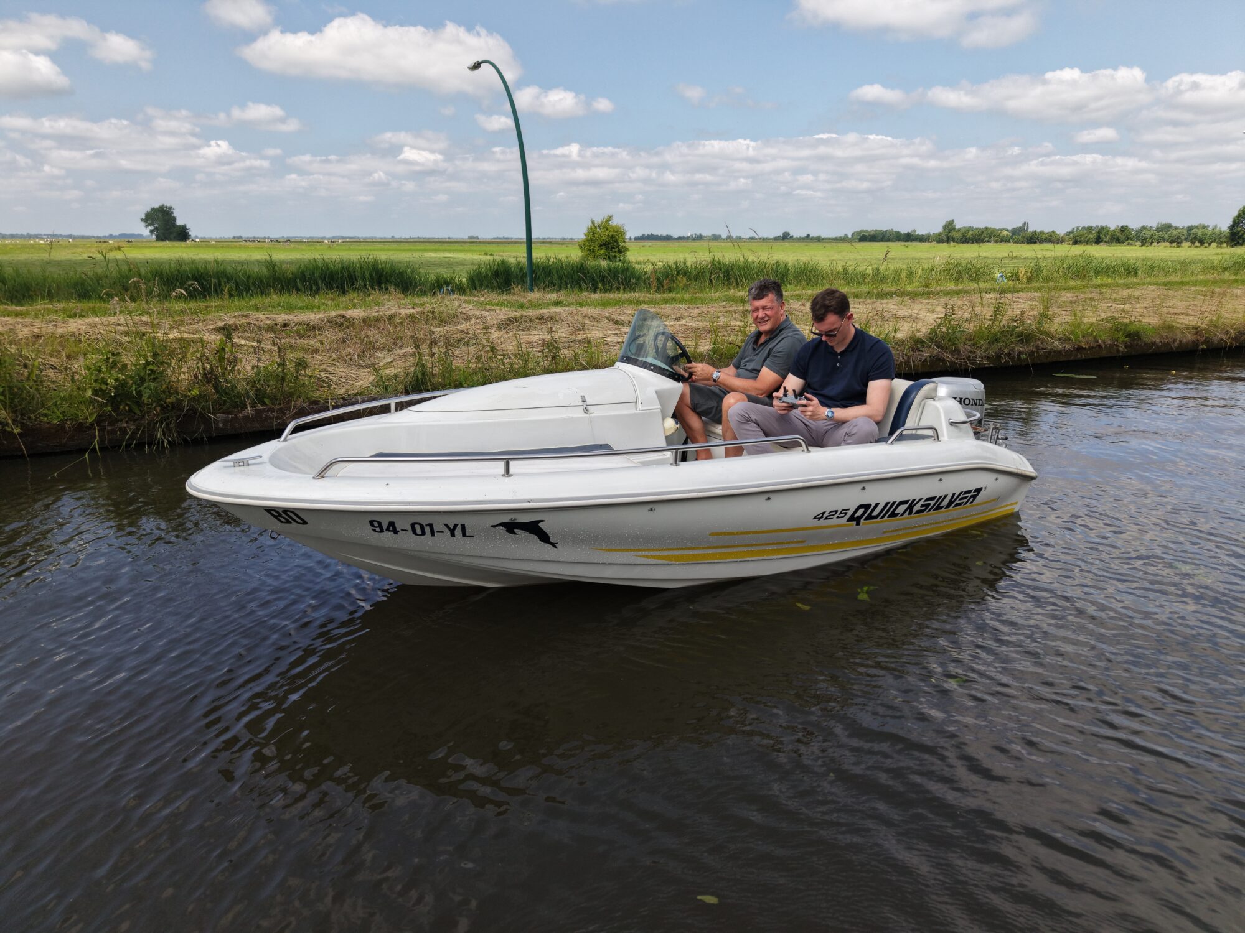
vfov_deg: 56.8
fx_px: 863
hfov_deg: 71.6
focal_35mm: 24
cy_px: 466
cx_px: 622
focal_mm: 8.67
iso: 130
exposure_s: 1/80
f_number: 1.8
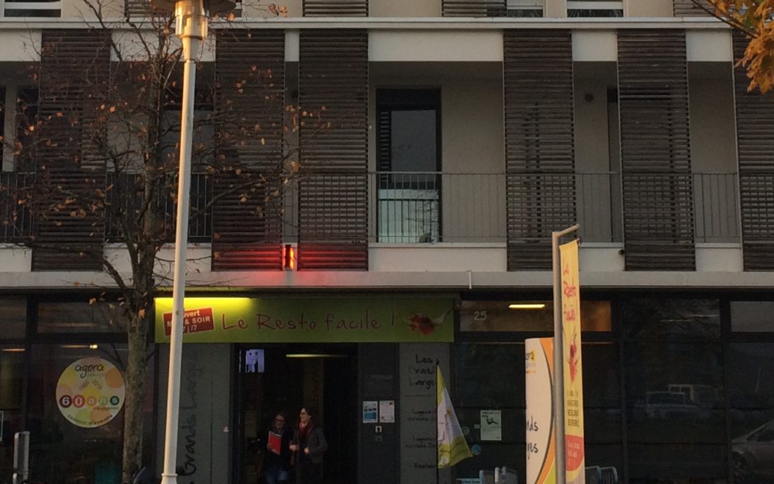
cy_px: 38
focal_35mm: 76
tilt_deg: +12.7
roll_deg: +1.2
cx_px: 357
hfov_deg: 27.1
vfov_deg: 16.9
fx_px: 1603
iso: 32
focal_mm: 4.15
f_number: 2.2
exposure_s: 1/124
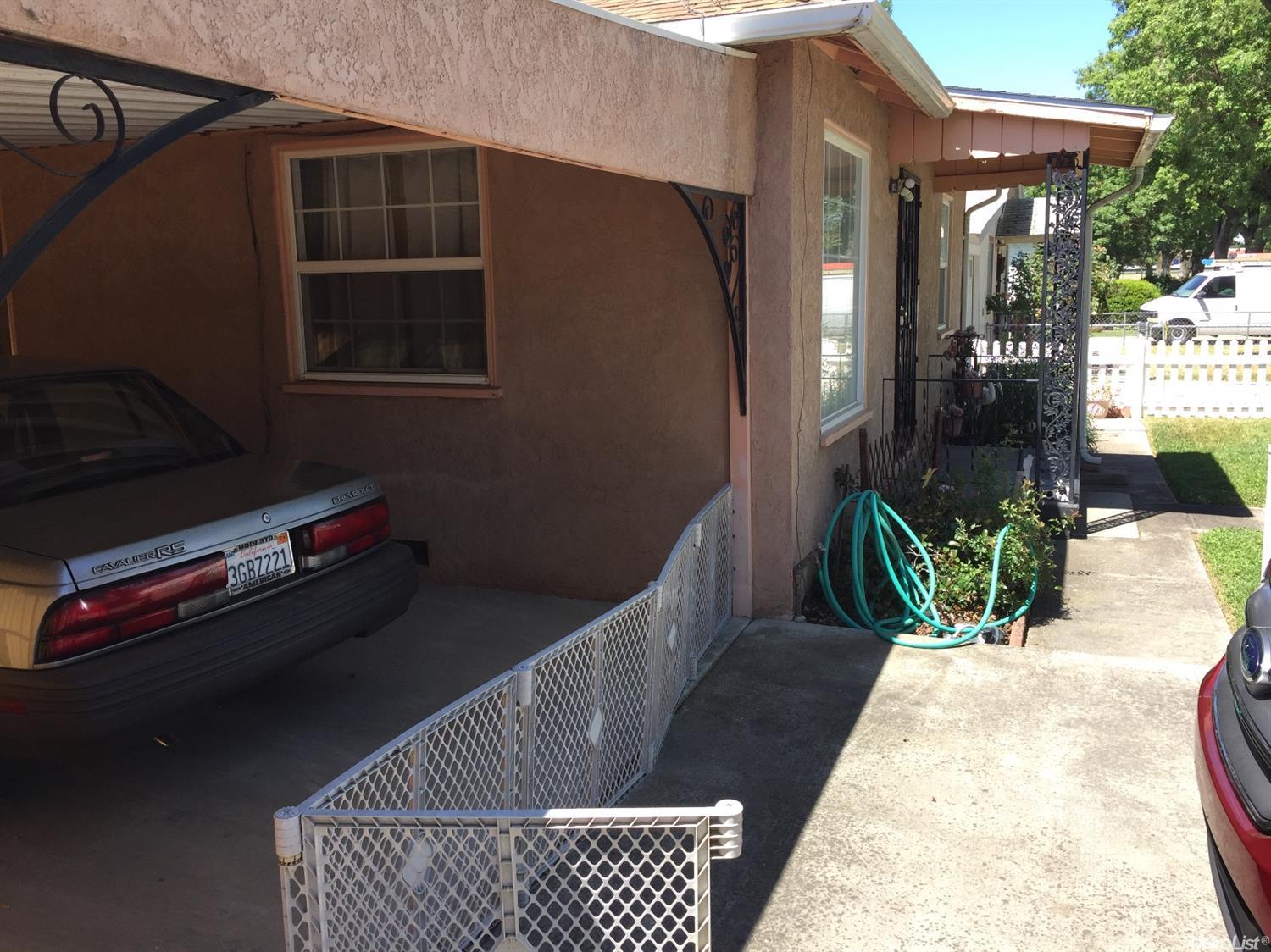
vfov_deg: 48.2
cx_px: 636
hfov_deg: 61.7
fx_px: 1064
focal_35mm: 29
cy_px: 476
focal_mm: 4.15
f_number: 2.2
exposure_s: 1/520
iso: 32
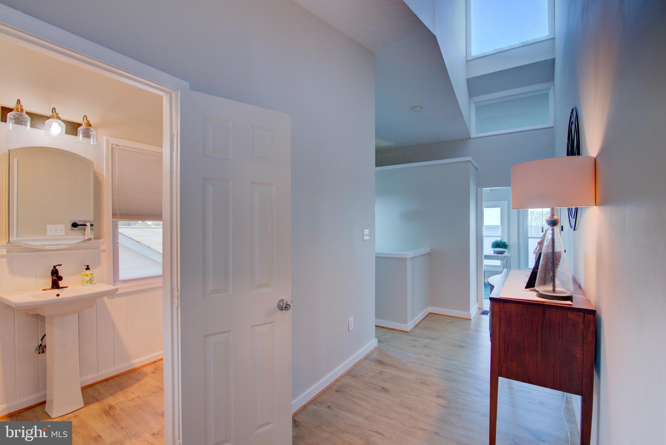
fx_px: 296
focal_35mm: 16
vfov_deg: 73.8
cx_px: 333
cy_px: 222
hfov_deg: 96.7
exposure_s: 1/10
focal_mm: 16
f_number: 8
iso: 200
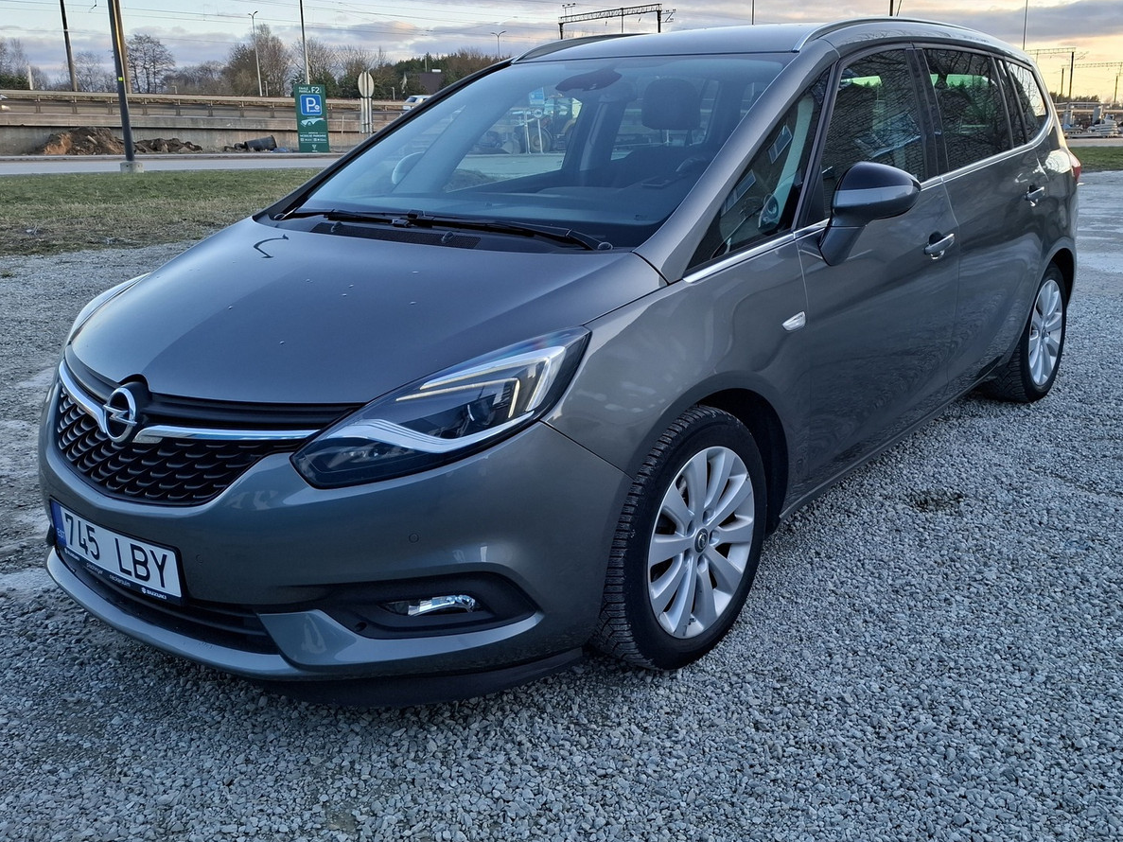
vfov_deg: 45.3
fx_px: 1006
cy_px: 370
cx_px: 634
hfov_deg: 58.2
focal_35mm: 31
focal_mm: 5.54
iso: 50
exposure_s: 1/198
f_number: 1.8
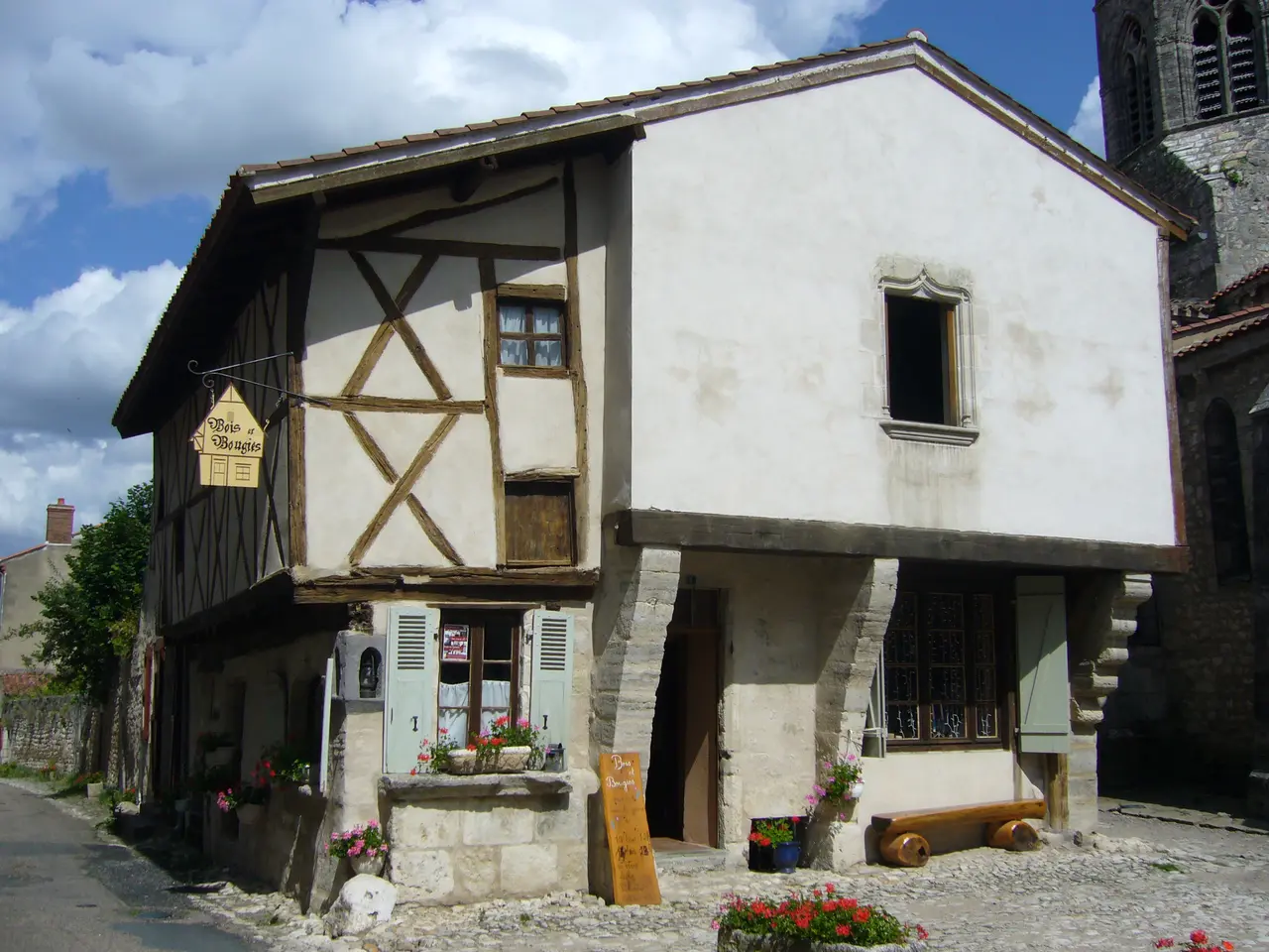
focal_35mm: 35
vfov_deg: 40.7
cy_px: 476
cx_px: 634
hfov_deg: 52.6
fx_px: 1283
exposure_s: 1/1000
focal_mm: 5.8
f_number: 5.6
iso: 100
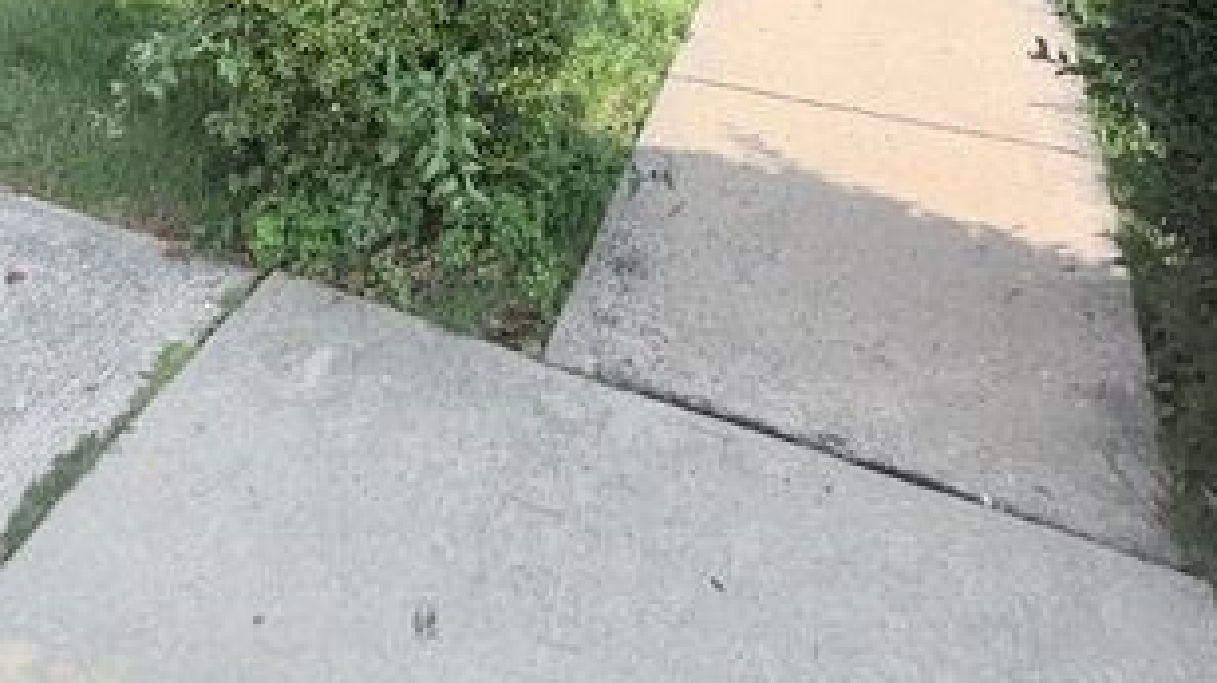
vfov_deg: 23.1
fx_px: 1065
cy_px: -488
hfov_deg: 58.7
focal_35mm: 33
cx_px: 450
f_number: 2.2
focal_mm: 2.22
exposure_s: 1/619
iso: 16
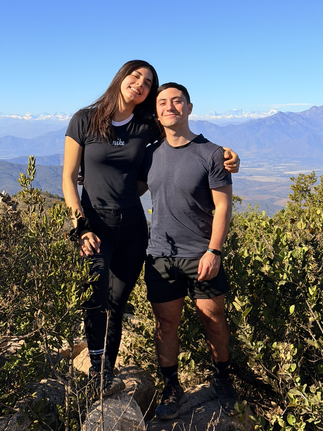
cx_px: 161
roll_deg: -1.0
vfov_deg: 30.7
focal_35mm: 63
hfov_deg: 23.3
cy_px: 182
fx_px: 784
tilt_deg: -3.7
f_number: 1.78
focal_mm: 6.76
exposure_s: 1/5208
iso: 80
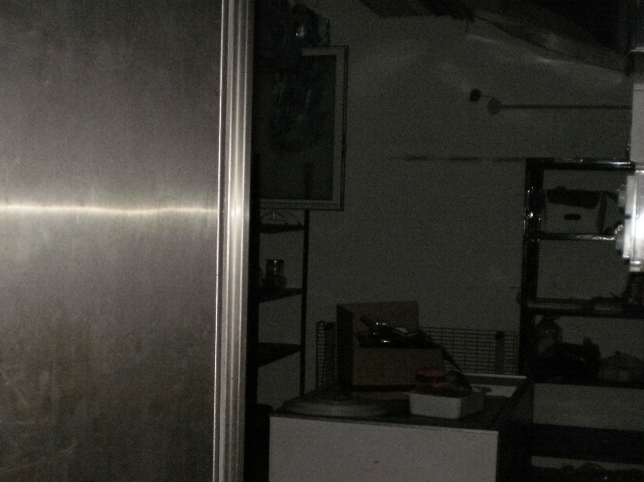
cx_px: 314
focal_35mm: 60
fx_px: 1116
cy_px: 354
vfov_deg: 24.2
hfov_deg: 32.2
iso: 400
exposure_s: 1/250
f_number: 3.1
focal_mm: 6.3
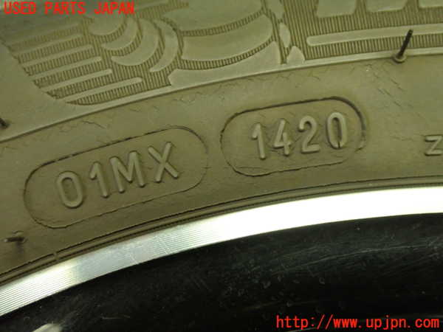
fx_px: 563
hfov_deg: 42.9
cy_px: 166
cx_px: 222
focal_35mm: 44
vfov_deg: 32.9
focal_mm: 7.84
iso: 800
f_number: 2.9
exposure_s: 1/30
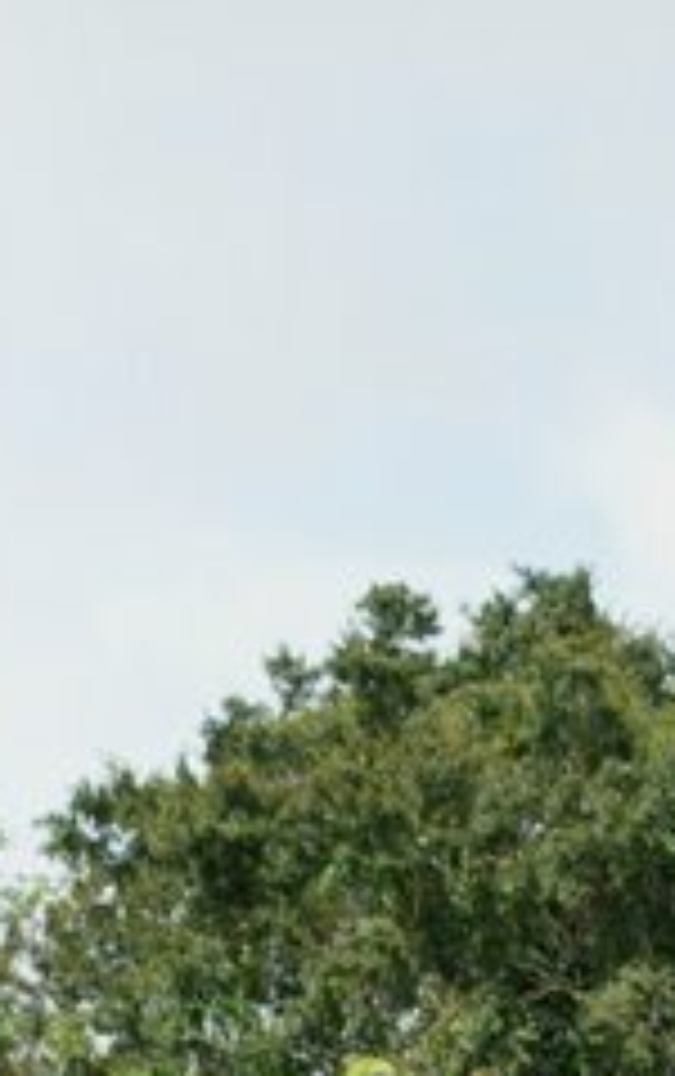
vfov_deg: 14.7
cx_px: 382
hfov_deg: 9.5
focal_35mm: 138
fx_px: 4050
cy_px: 1198
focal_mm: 24
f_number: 8
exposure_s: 1/80
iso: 100
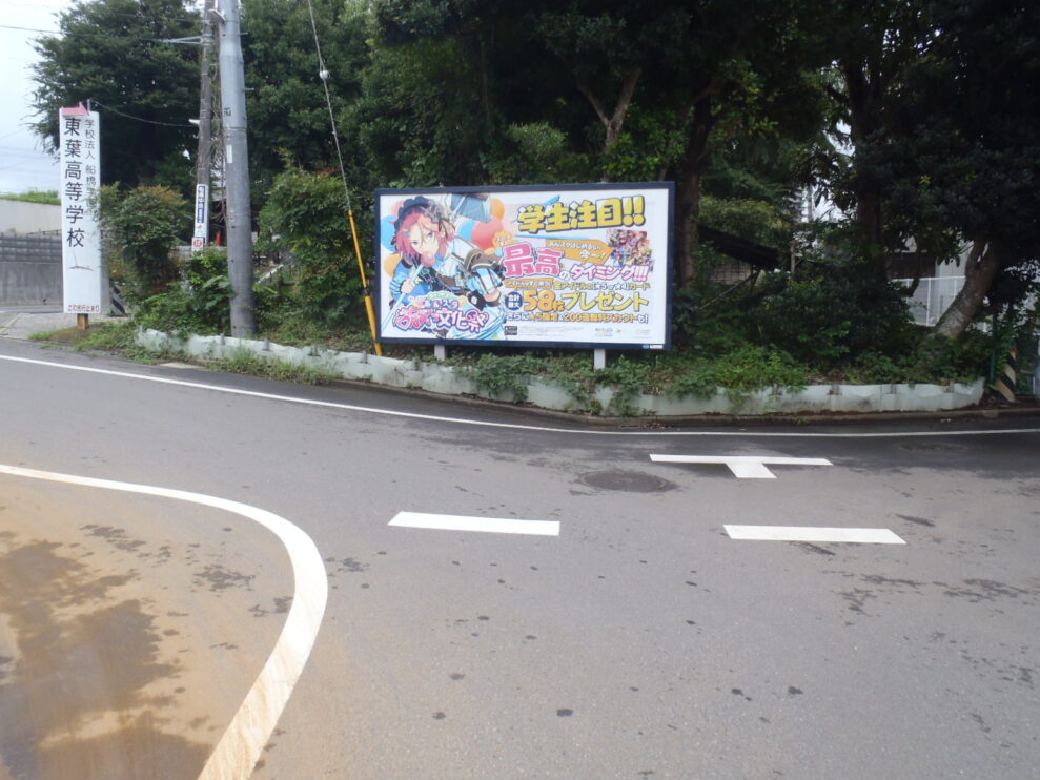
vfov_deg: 48.2
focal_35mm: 29
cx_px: 513
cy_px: 390
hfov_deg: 61.7
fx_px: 871
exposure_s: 1/125
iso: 80
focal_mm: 5
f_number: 3.9
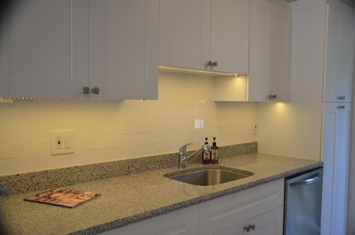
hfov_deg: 57.3
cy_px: 118
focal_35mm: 33
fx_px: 325
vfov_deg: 39.8
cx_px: 178
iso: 400
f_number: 4
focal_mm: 22
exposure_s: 1/60
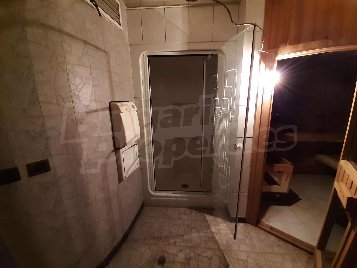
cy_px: 134
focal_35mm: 13
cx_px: 178
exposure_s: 1/20
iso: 400
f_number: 2.2
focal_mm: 1.42
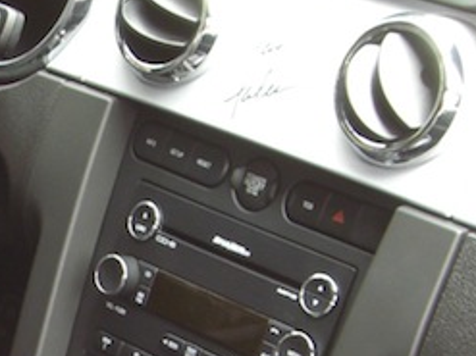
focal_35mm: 154
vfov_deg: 9.5
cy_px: 393
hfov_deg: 12.3
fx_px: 2117
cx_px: -202
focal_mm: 6.2
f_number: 2.7
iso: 100
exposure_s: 1/50
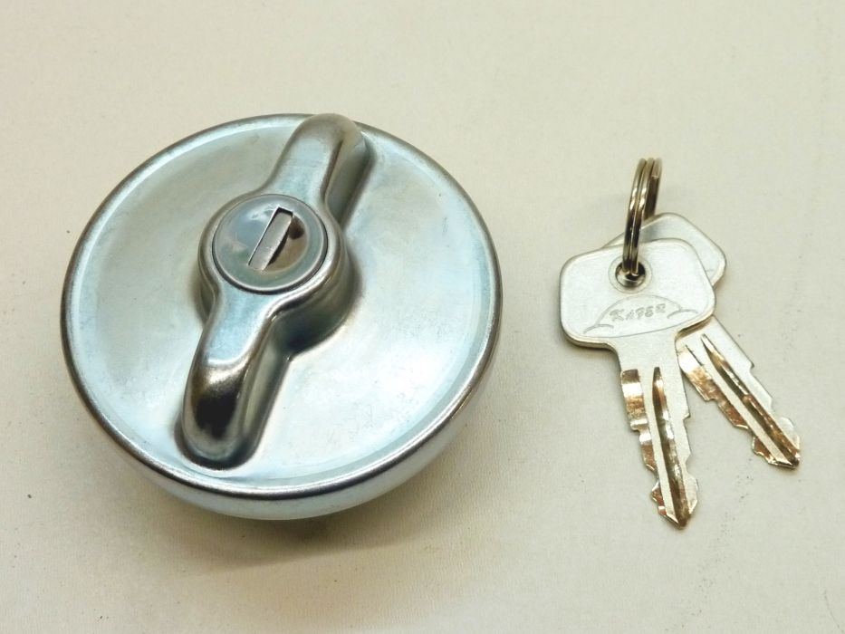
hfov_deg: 34.9
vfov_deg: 26.6
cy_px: 317
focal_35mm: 55
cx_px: 422
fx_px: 1343
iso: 320
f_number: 3.9
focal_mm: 9.1
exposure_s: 1/40
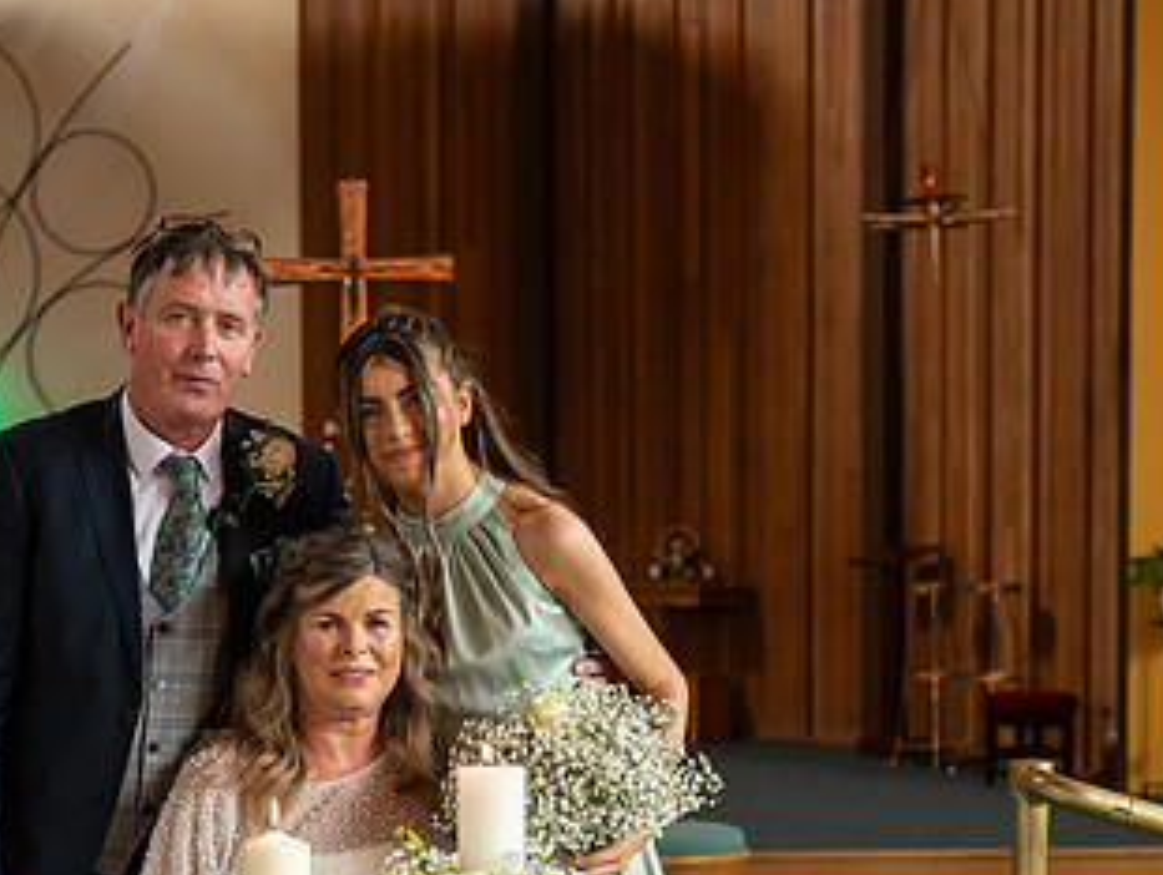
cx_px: 348
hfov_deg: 22.6
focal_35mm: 86
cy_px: 682
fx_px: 2893
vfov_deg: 17.1
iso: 640
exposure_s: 1/160
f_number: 3.5
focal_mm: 48
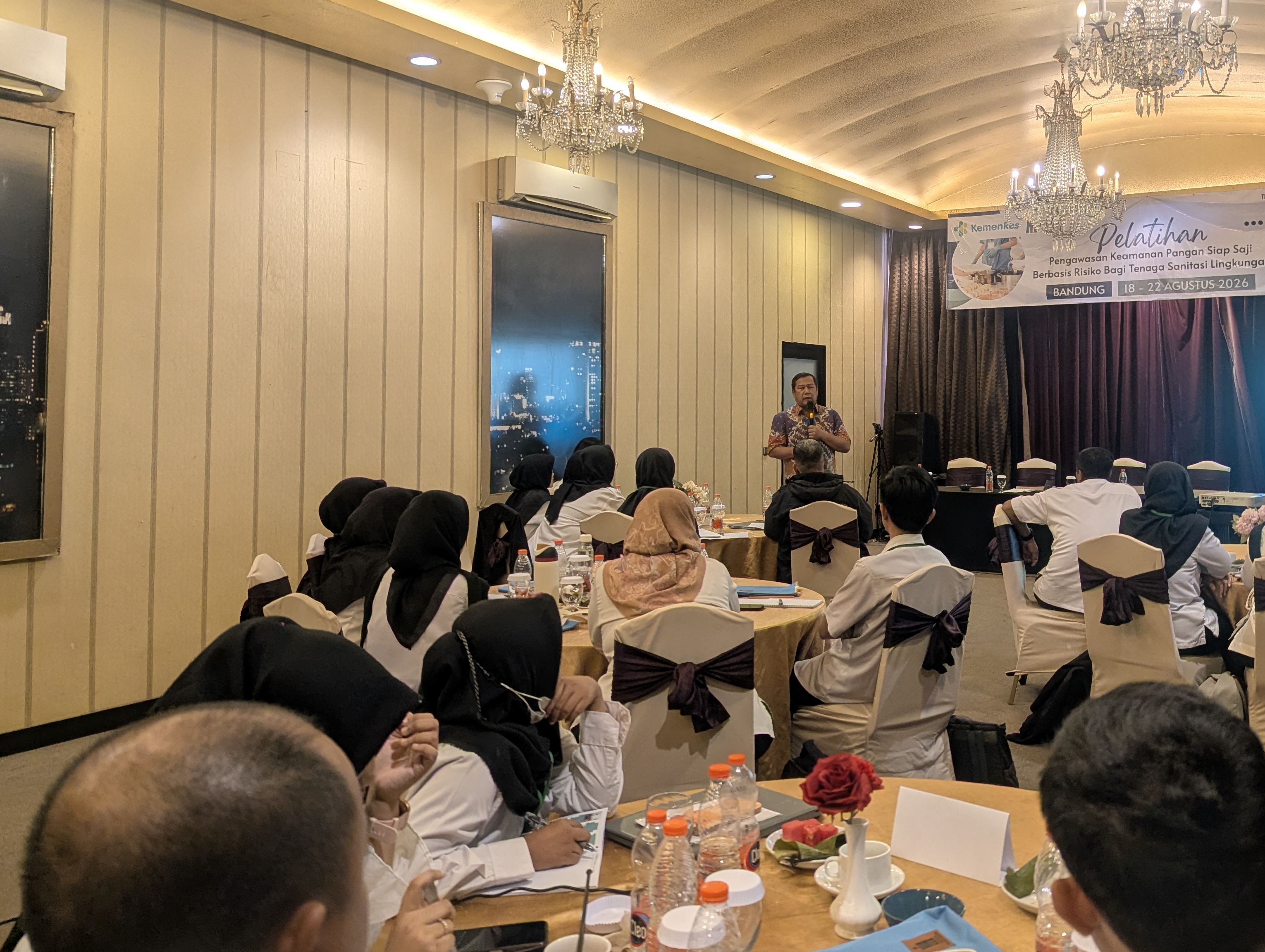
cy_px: 357
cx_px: 820
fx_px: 1171
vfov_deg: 43.9
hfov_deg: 55.8
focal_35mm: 32
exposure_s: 1/25
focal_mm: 6.81
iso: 45
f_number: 1.85
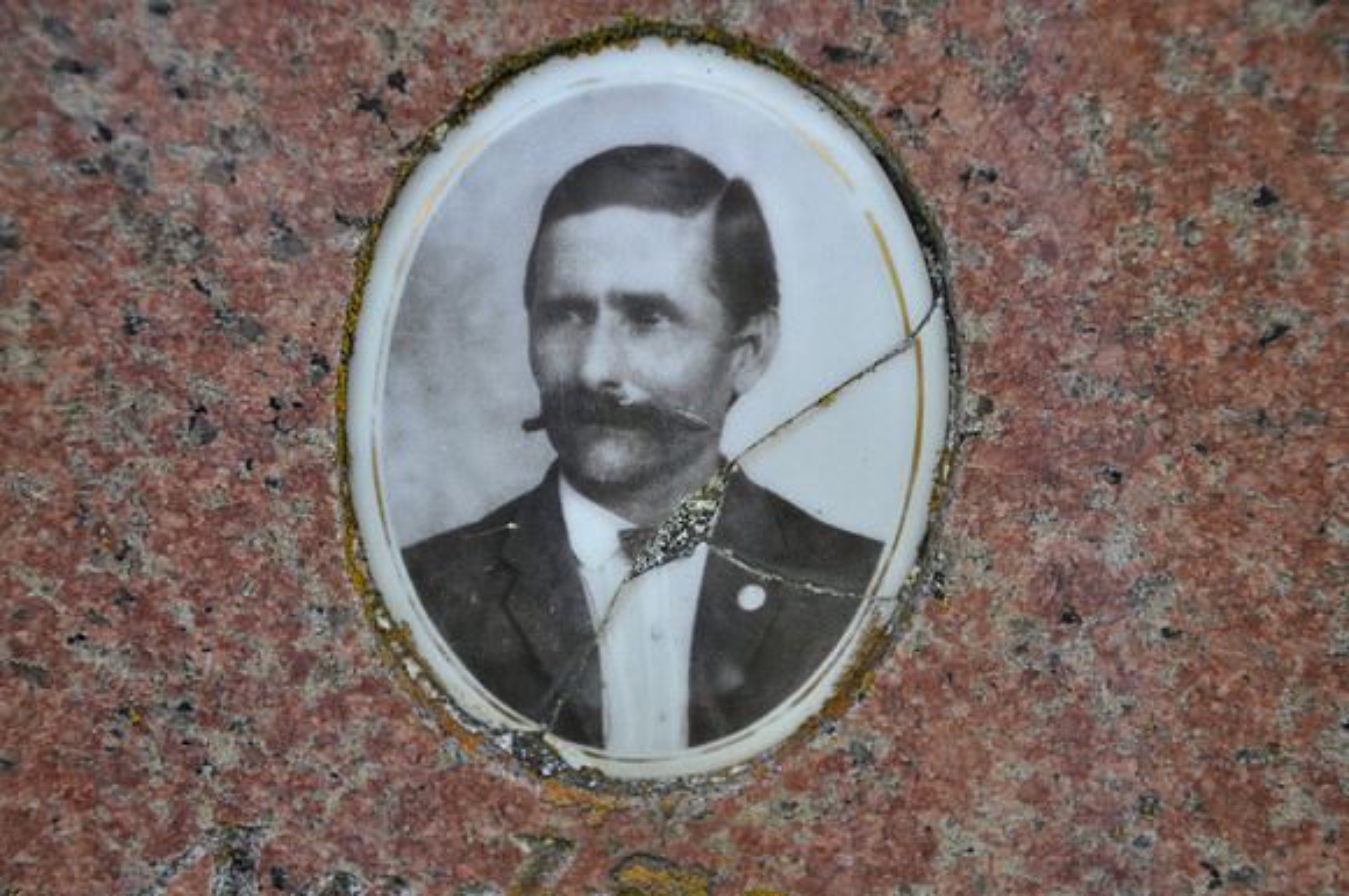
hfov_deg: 21.9
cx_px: 674
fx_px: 3480
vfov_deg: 14.7
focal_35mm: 93
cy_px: 448
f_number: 5.6
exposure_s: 1/125
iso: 400
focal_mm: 62
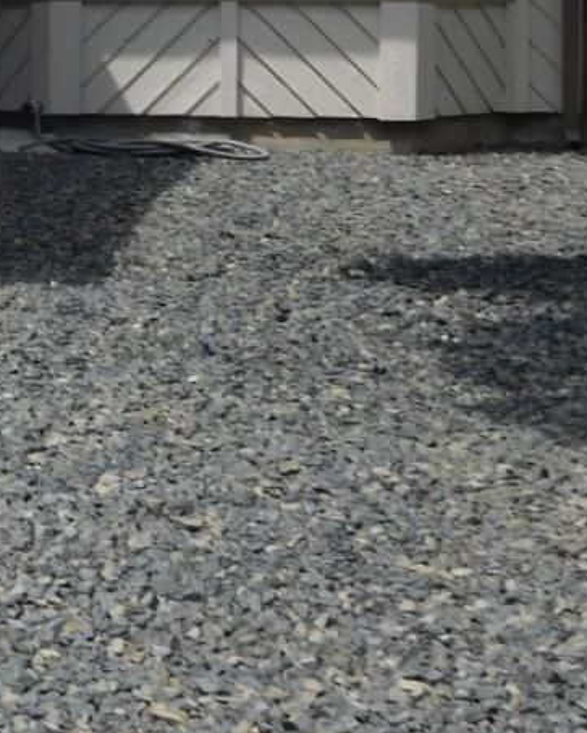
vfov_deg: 15.3
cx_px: -503
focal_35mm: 124
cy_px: 36
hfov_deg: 11.5
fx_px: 2690
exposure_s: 1/400
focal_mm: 6.3
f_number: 7
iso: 125
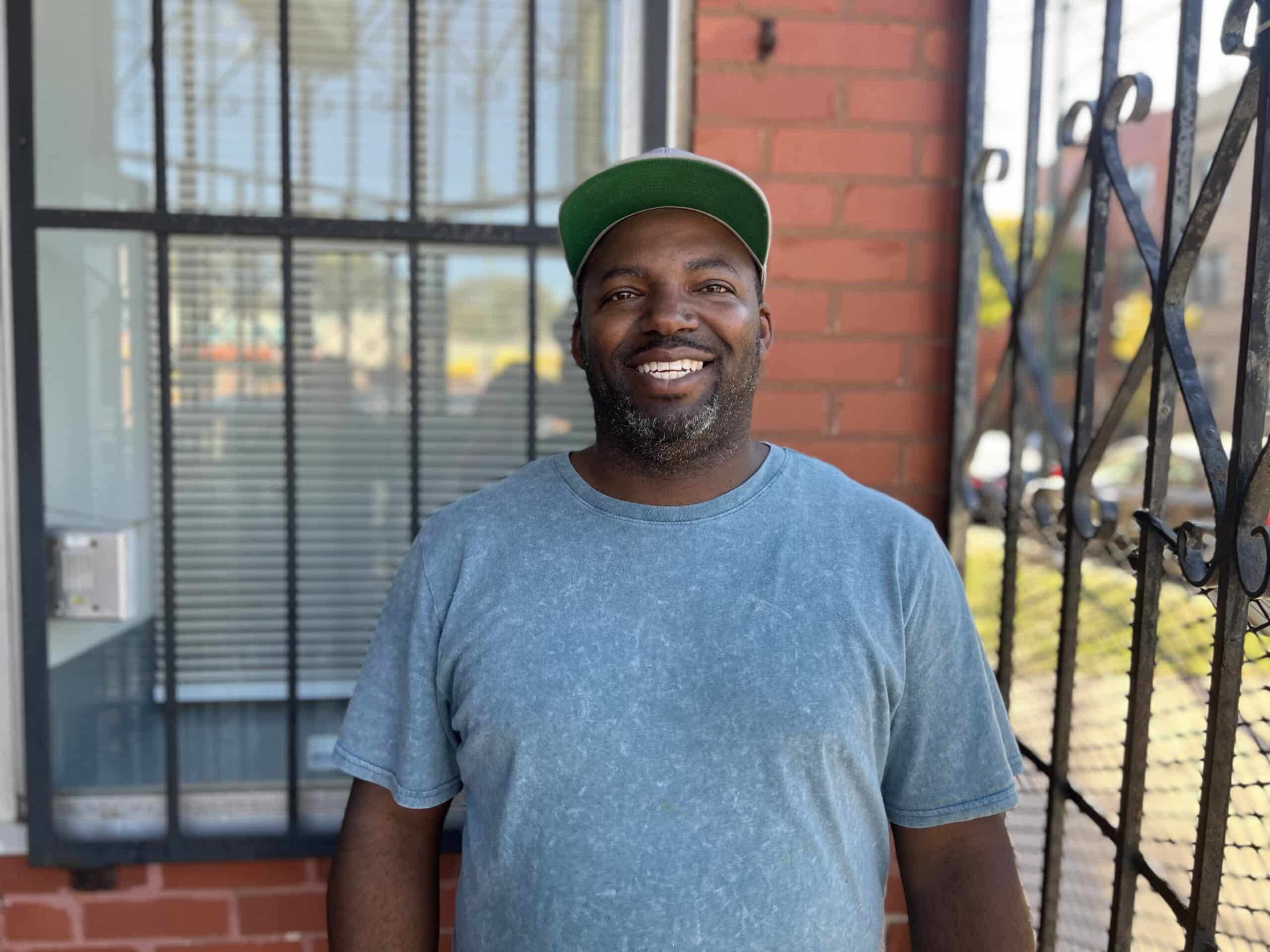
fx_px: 954
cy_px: 476
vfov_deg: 53.1
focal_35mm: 26
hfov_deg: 67.3
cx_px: 635
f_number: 1.5
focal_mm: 5.7
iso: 50
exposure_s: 1/251
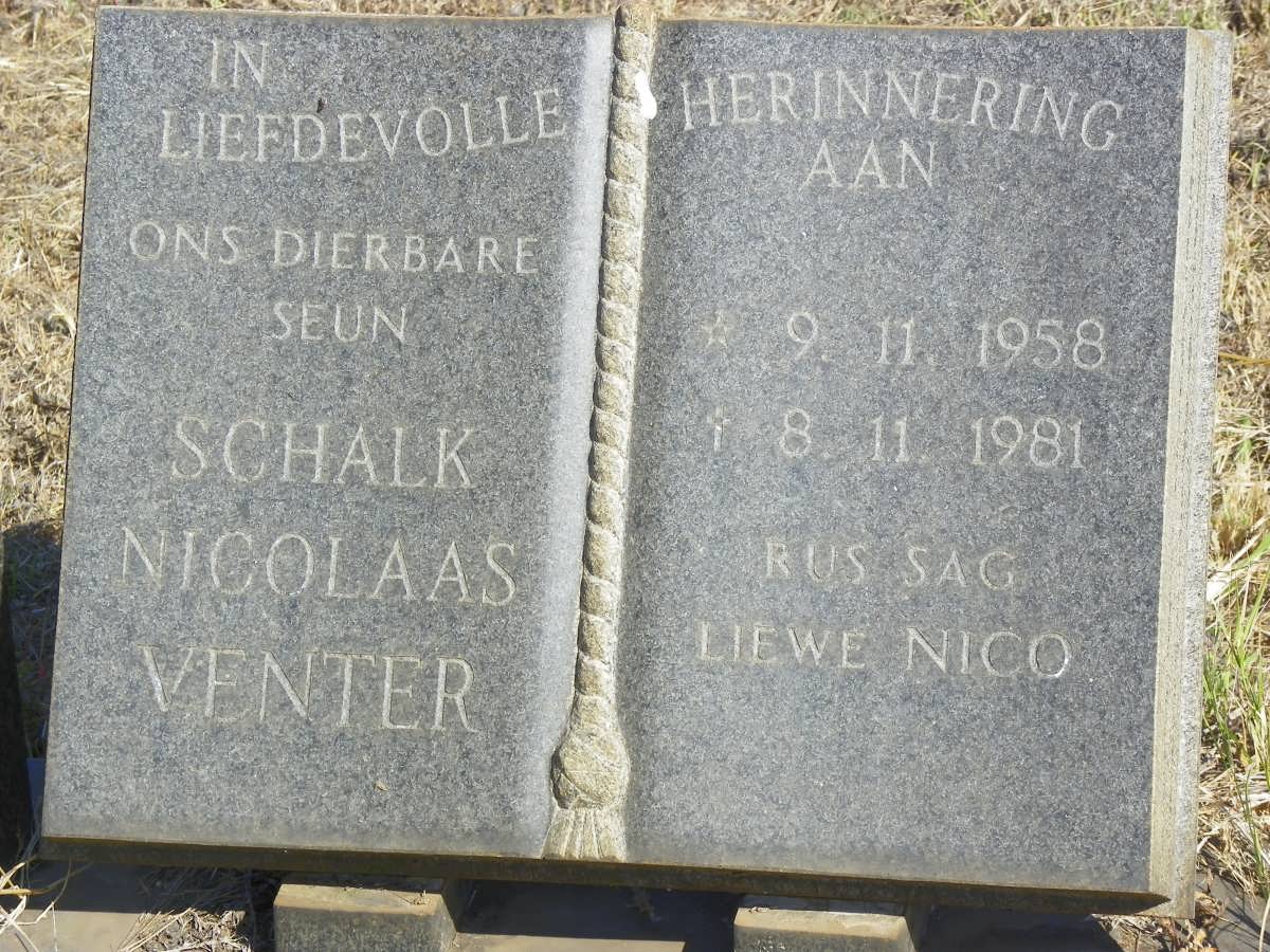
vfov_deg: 10.6
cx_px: 635
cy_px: 476
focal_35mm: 140
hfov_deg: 14.1
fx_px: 5136
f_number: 5.6
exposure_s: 1/160
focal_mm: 25
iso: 64
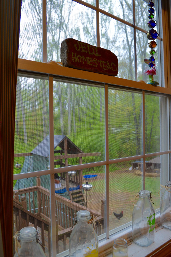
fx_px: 193
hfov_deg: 47.8
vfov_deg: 67.4
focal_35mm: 27
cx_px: 86
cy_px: 128
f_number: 4.5
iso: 400
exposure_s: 1/80
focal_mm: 18
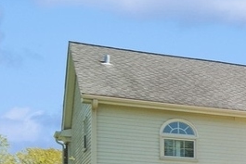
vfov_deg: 12.0
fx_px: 752
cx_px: 713
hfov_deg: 11.6
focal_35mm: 110
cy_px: 227
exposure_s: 1/200
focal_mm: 12
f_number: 8
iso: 200
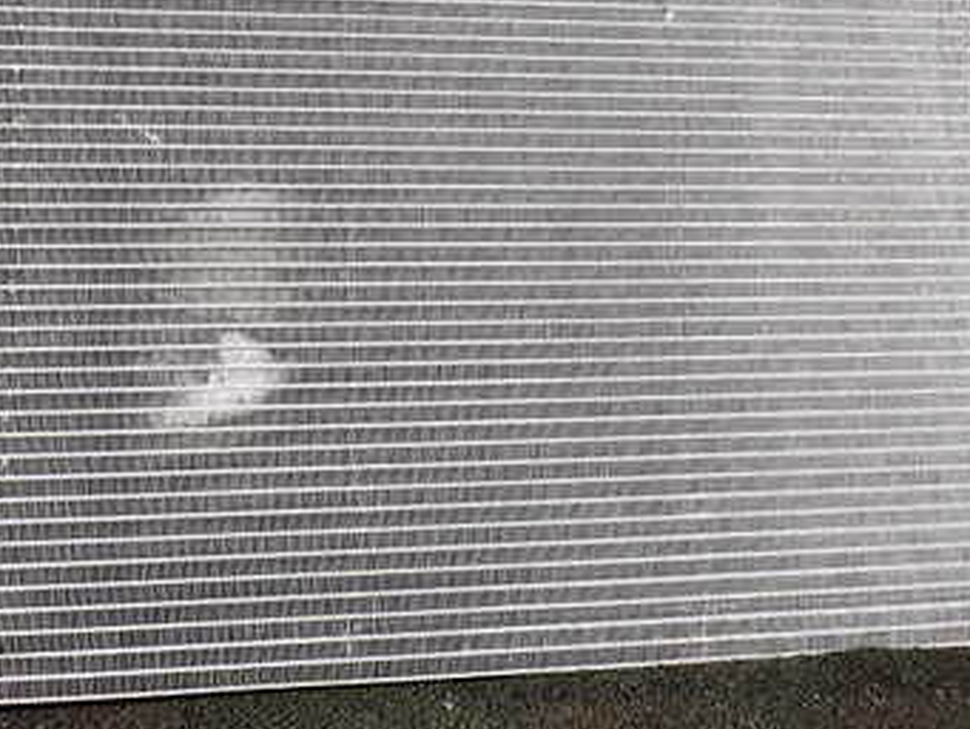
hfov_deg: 42.8
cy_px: 208
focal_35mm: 44
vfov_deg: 32.4
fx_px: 1233
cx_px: 424
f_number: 2.8
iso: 100
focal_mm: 4.5
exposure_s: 1/800
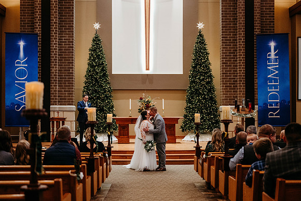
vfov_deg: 23.6
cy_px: 100
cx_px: 150
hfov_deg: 34.7
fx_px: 481
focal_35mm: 58
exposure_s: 1/250
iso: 2000
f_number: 2.8
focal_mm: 57
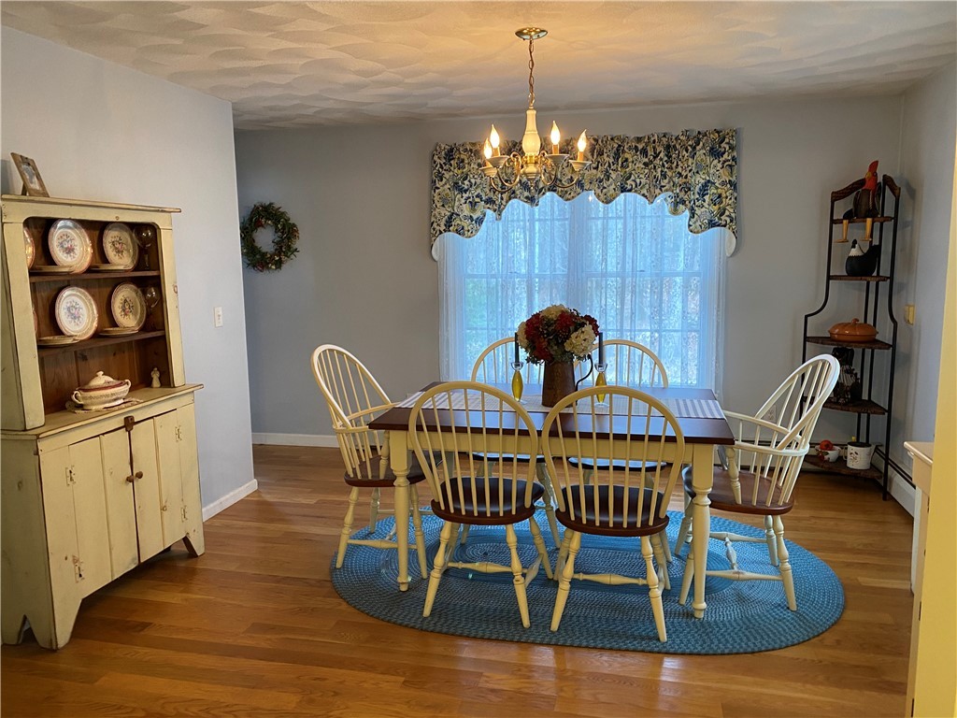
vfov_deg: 53.1
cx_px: 478
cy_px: 359
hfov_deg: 67.3
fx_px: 719
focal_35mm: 26
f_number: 1.8
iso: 200
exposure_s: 1/60
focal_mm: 4.25
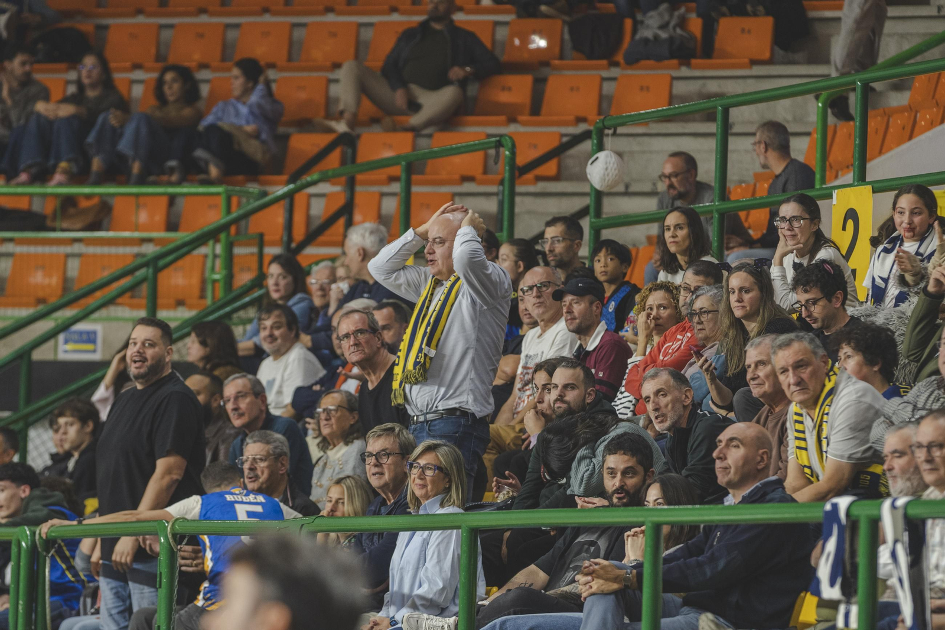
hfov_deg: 6.9
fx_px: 7873
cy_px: 315
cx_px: 472
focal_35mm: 300
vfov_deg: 4.6
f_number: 3.5
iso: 800
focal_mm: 200
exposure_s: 1/160
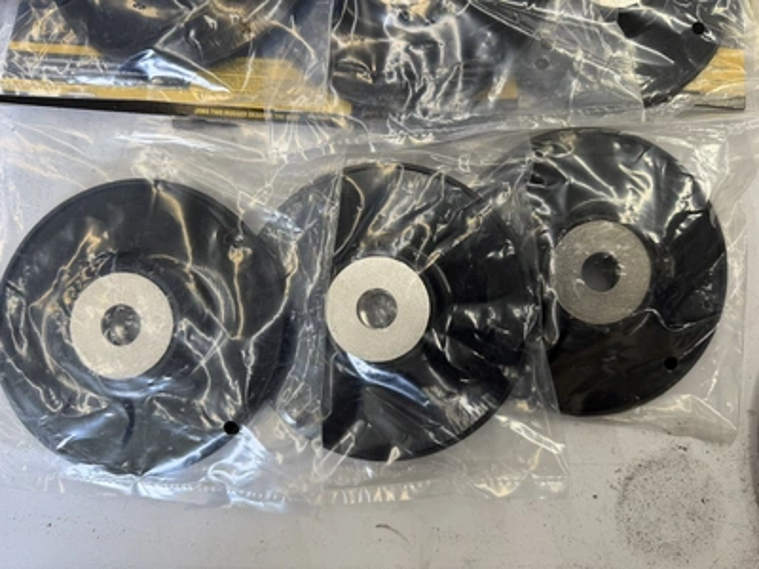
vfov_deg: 56.8
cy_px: 284
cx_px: 380
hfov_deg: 71.6
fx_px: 526
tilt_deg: -83.8
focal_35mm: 24
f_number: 1.78
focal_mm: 6.76
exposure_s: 1/120
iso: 100
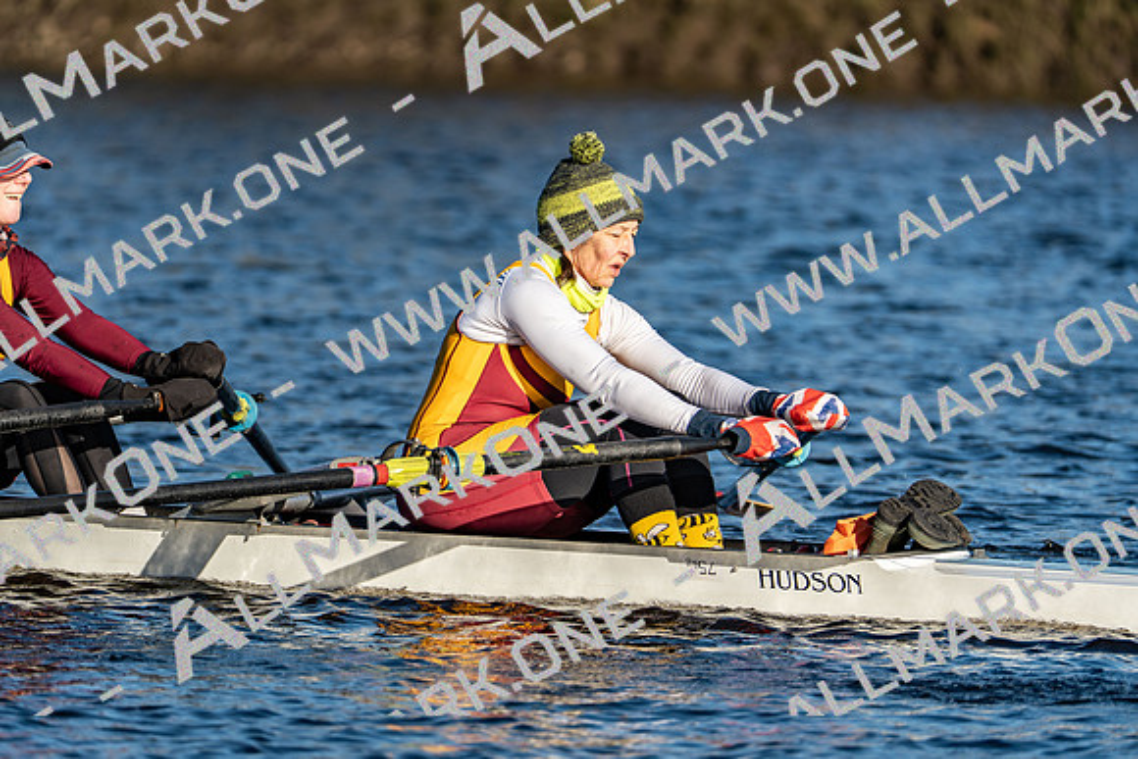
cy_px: 380
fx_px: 12457
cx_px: 569
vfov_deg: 3.5
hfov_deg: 5.2
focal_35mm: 394
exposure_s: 1/2000
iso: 320
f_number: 6.3
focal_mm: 394
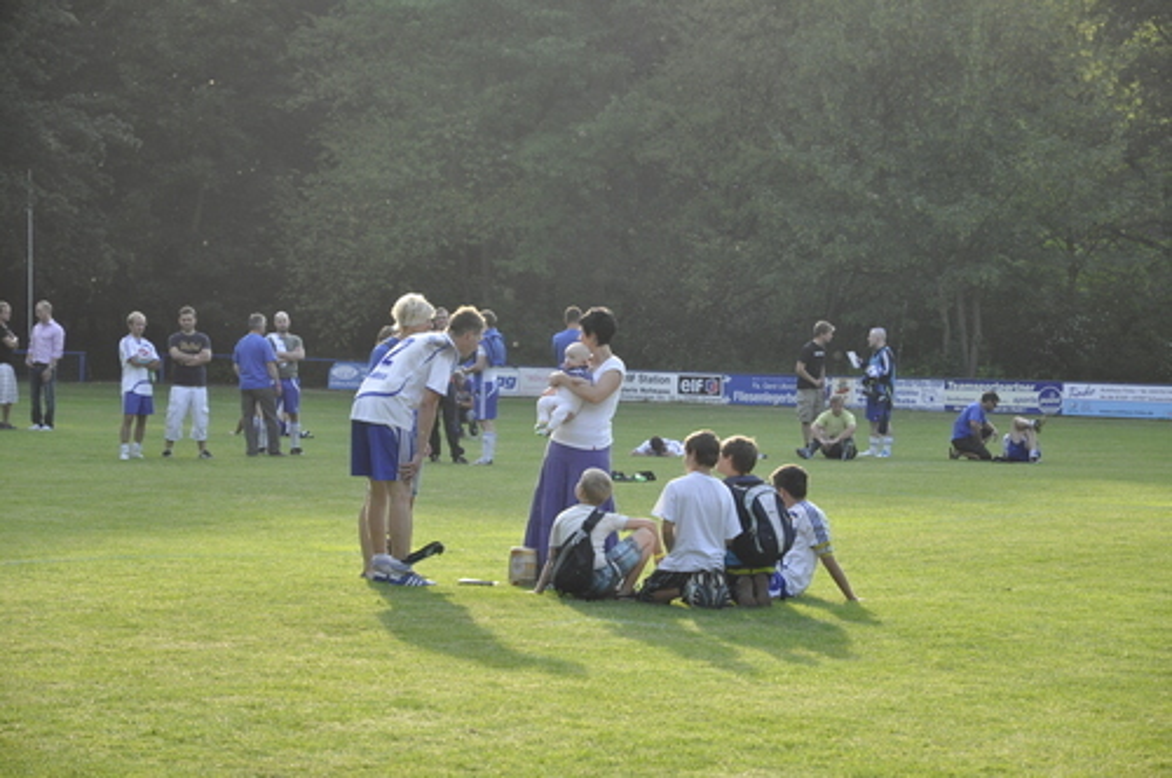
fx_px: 3804
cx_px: 586
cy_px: 389
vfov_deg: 11.7
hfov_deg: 17.5
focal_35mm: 117
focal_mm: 78
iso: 800
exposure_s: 1/640
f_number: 5.6
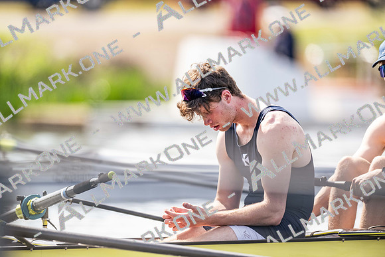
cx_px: 192
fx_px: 6418
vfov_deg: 2.3
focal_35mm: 600
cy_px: 128
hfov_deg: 3.4
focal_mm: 600
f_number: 4
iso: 720
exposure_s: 1/2500
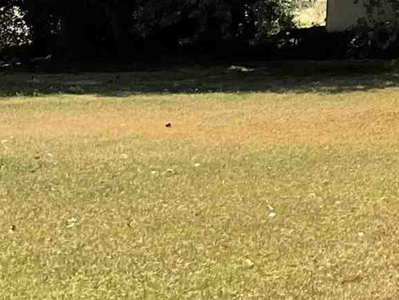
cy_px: -124
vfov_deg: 9.5
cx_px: 902
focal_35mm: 153
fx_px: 1764
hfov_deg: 11.2
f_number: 1.8
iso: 16
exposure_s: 1/1730
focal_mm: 3
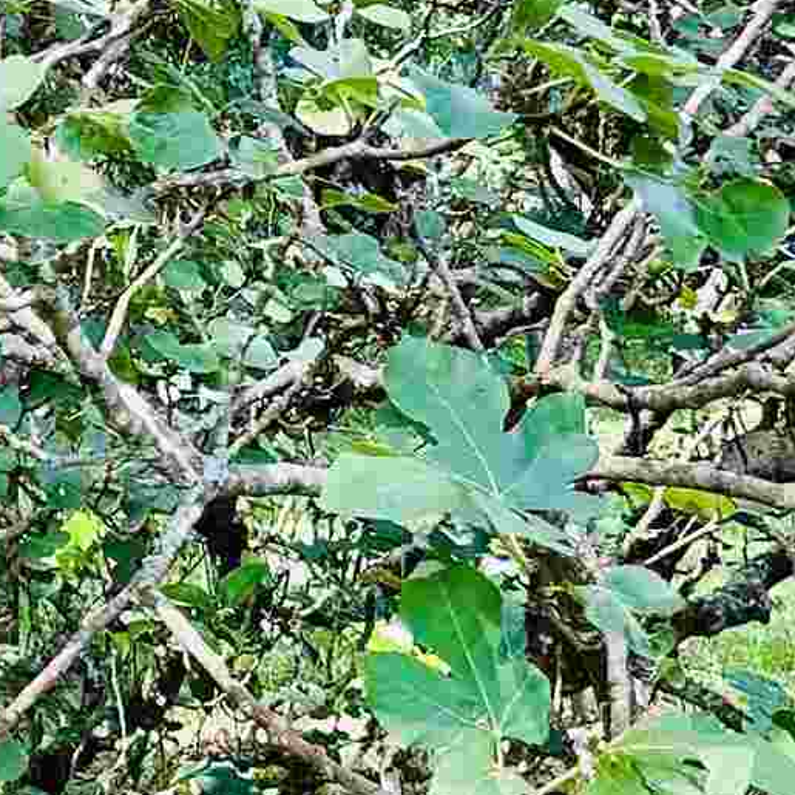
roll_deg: -0.6
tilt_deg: -1.5
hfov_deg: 12.0
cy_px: 335
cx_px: -513
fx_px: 3560
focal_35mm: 137
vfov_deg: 12.7
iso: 40
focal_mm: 5.7
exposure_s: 1/248
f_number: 1.5
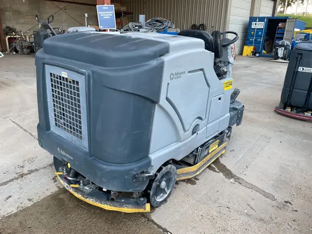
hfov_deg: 67.3
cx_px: 156
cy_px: 117
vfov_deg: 53.1
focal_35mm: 26
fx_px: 234
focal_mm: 4.2
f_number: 1.6
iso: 100
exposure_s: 1/120
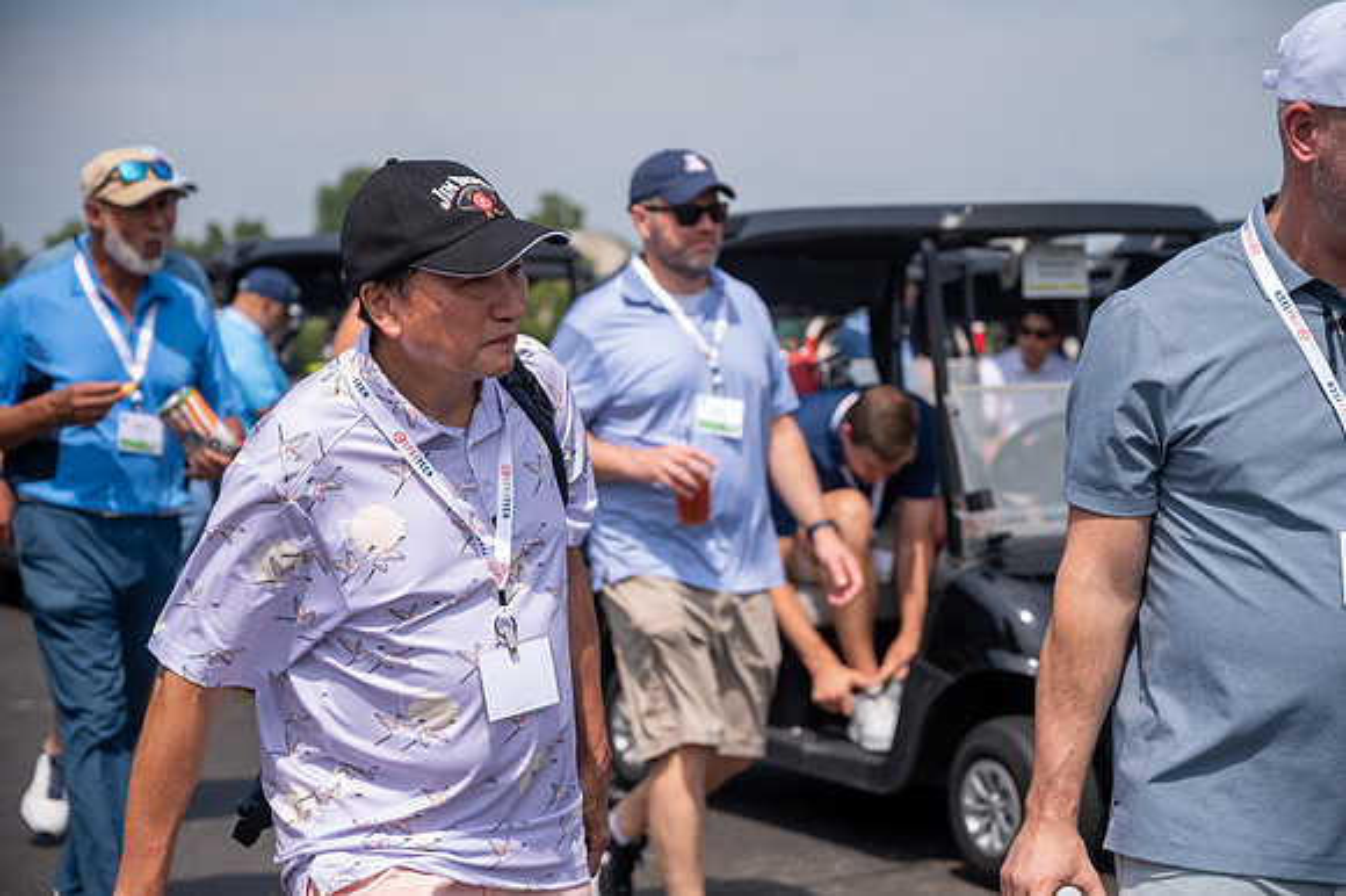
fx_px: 2616
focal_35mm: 70
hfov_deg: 28.9
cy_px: 448
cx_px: 673
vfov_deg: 19.4
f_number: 4
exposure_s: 1/2000
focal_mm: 70
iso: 250
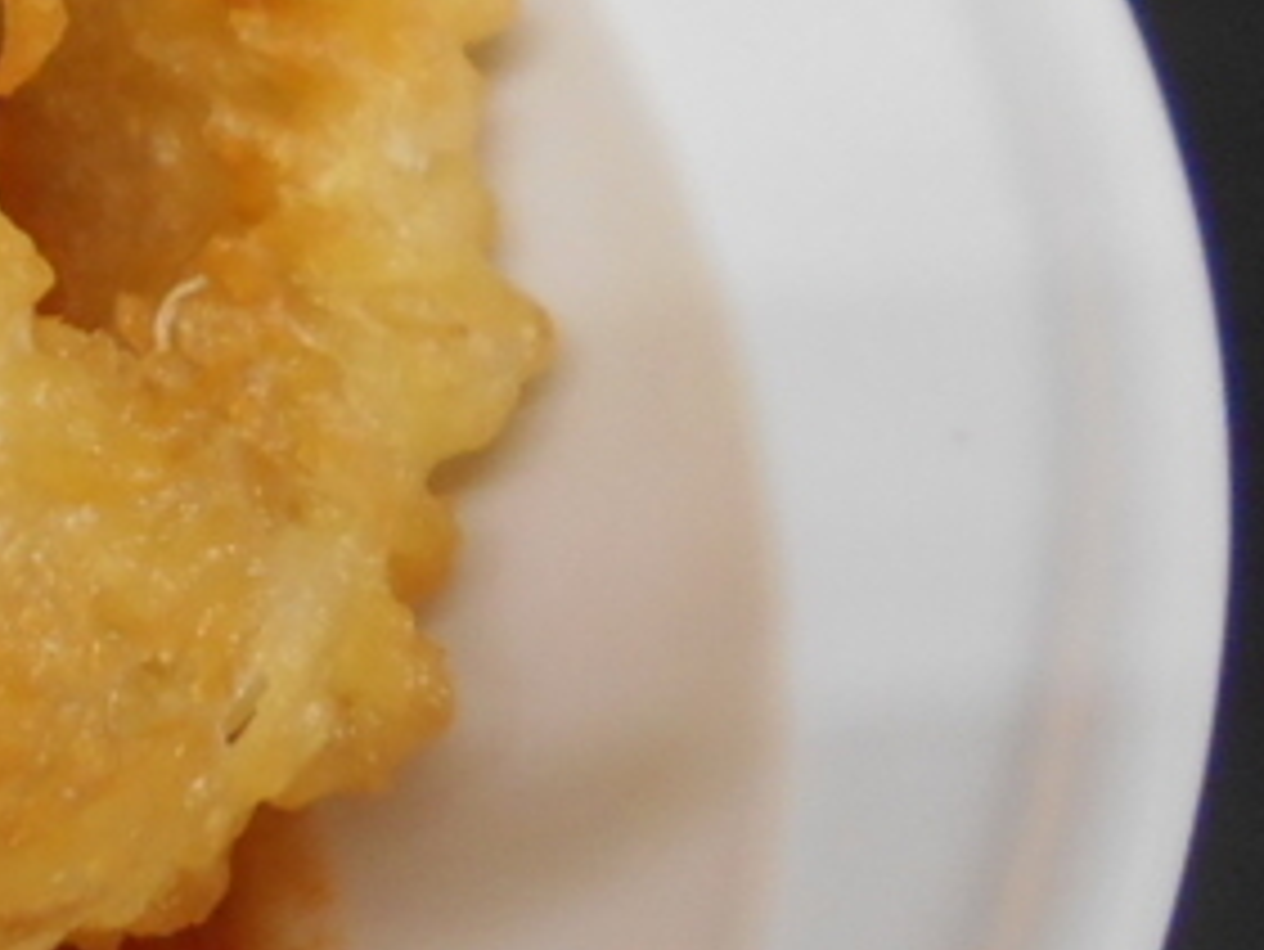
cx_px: -1304
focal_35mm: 111
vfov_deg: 13.3
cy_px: 792
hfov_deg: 14.5
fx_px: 4055
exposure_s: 1/30
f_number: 3.2
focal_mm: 4.6
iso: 160
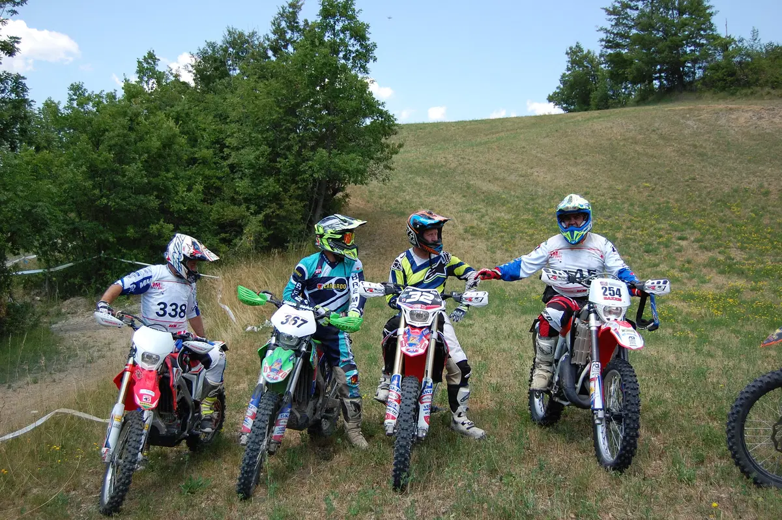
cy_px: 260
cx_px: 391
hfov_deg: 49.6
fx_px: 846
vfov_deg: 34.2
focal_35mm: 39
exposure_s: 1/1000
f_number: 4
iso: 280
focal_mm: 26
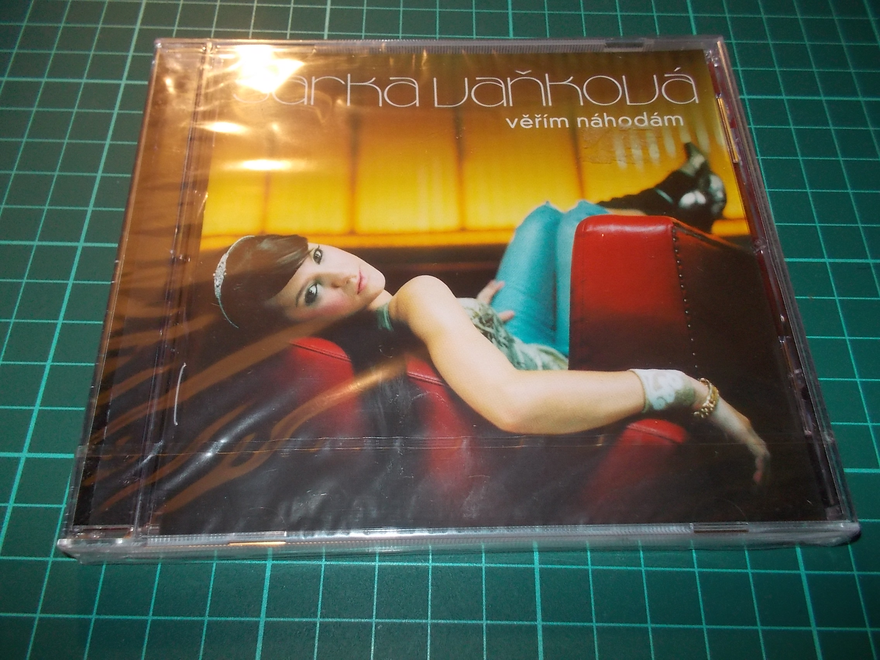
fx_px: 737
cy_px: 330
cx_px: 440
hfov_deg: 61.7
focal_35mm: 29
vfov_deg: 48.2
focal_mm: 4.1
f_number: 3.3
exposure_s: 1/30
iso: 200
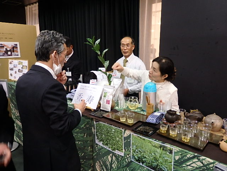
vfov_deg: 54.9
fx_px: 164
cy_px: 86
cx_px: 114
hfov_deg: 69.4
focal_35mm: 25
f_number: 3
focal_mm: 4.5
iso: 400
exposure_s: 1/30
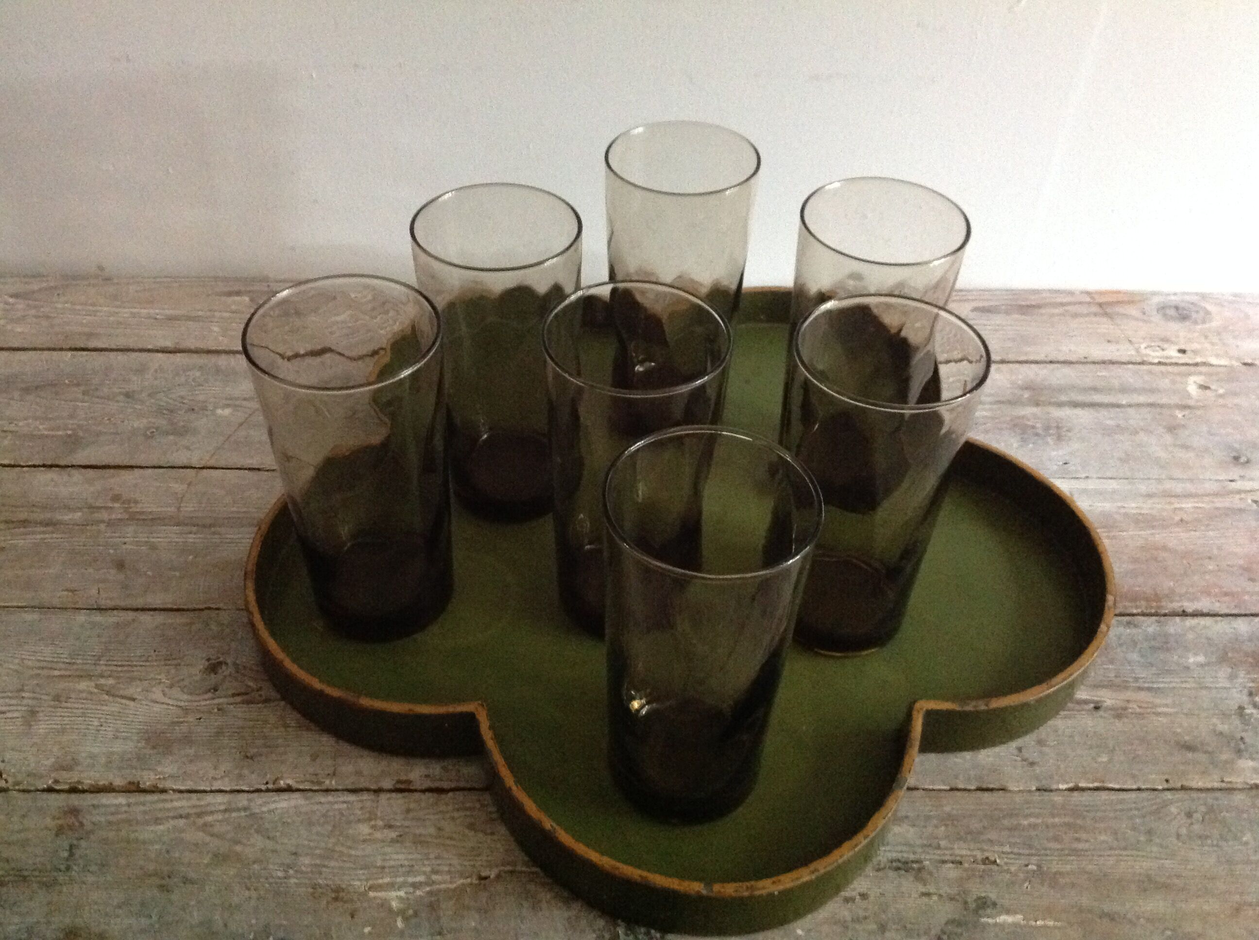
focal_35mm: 35
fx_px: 1271
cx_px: 630
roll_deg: -2.5
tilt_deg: -42.9
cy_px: 470
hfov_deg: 52.7
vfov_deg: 40.6
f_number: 2.4
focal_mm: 4.28
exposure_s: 1/15
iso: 640
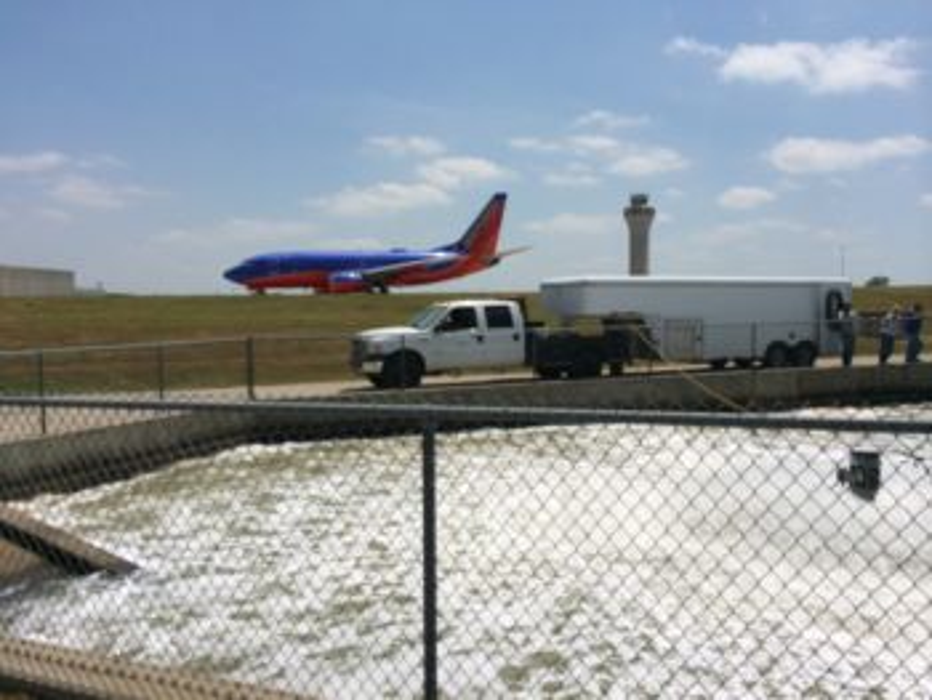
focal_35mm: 30
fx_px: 808
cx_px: 466
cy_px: 350
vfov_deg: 46.8
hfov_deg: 59.9
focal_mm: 4.12
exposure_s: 1/5882
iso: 32
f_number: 2.2
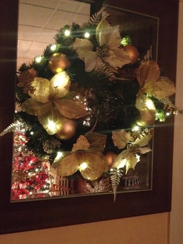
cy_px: 124
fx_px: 254
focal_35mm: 36
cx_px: 91
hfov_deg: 39.6
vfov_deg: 51.4
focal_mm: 4.28
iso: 800
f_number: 2.4
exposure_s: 1/15
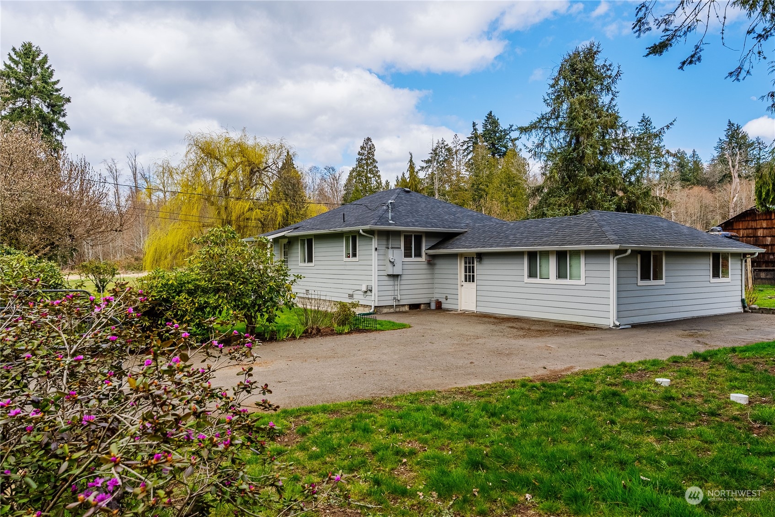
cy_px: 258
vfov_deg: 53.2
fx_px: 517
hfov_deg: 73.7
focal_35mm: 24
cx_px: 388
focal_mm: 24
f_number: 9
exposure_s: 1/1600
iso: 400
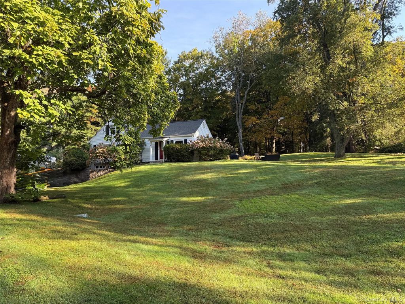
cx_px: 202
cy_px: 152
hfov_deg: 71.6
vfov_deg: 56.8
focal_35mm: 24
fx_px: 281
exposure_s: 1/563
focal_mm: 6.76
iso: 100
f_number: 1.78
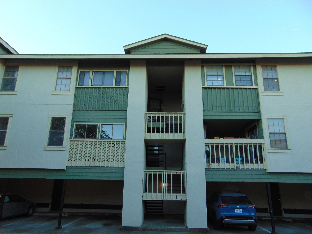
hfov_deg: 69.4
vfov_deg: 54.9
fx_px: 225
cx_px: 156
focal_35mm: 25
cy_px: 117
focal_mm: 4.5
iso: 80
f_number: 3
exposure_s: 1/125
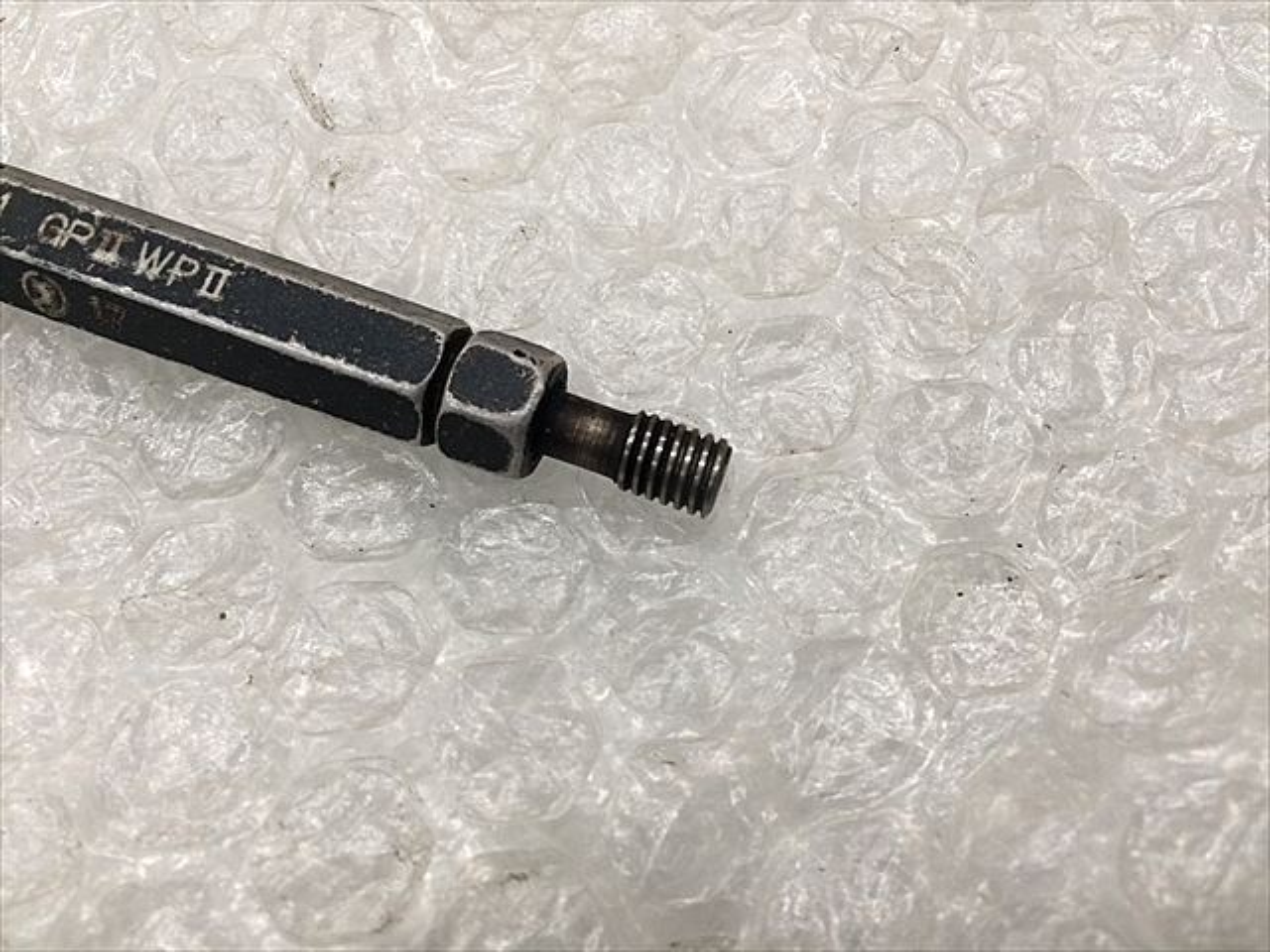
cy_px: 476
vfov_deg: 48.2
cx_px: 635
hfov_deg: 61.7
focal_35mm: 29
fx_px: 1064
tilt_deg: -73.3
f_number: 2.2
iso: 40
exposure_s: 1/30
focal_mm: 4.15
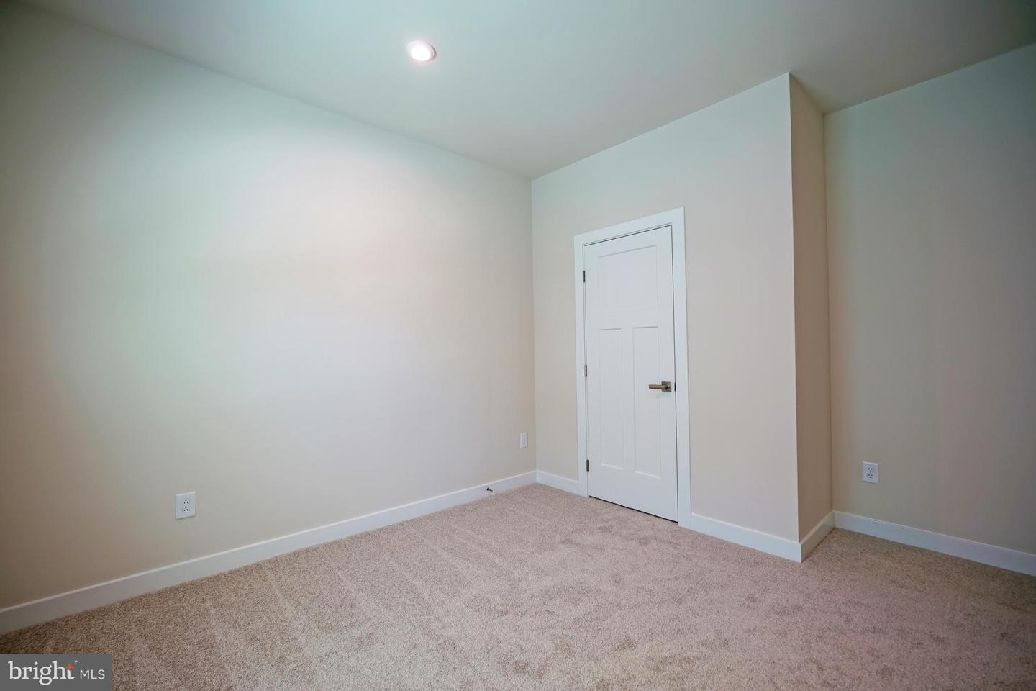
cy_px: 346
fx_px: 432
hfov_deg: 100.4
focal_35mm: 15
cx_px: 518
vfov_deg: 77.3
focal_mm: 10
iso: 100
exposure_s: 1/40
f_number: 3.2
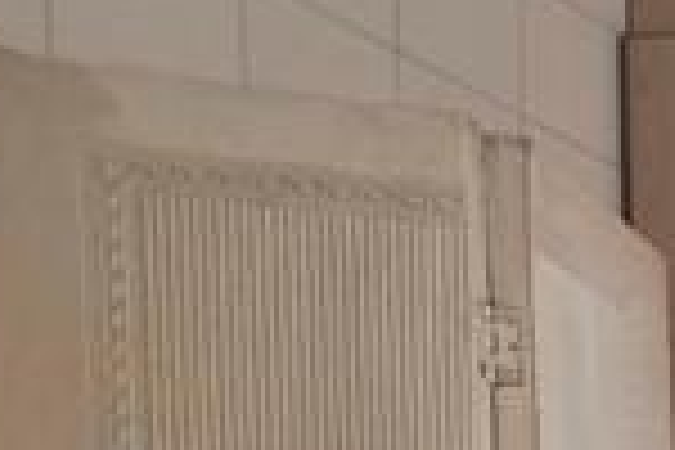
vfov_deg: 16.2
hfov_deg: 14.8
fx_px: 1350
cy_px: 792
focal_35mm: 72
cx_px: 1660
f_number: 1.9
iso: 400
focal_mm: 2.2
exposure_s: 1/50.3
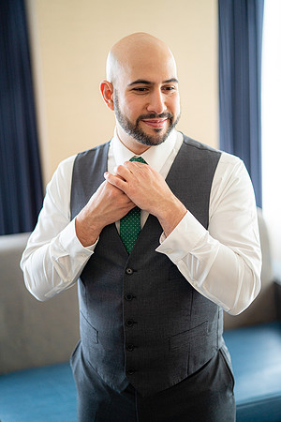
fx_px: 585
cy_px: 211
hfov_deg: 27.0
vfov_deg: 39.6
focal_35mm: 50
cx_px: 140
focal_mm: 50
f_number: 1.4
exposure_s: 1/500
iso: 800
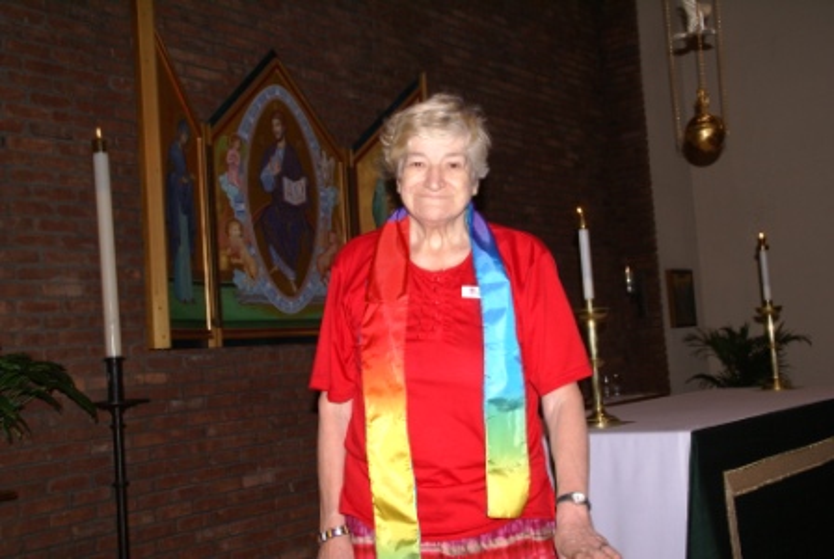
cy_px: 280
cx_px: 417
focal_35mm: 42
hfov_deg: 46.3
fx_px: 974
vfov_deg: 32.0
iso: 400
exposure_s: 1/60
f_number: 5.6
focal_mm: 28
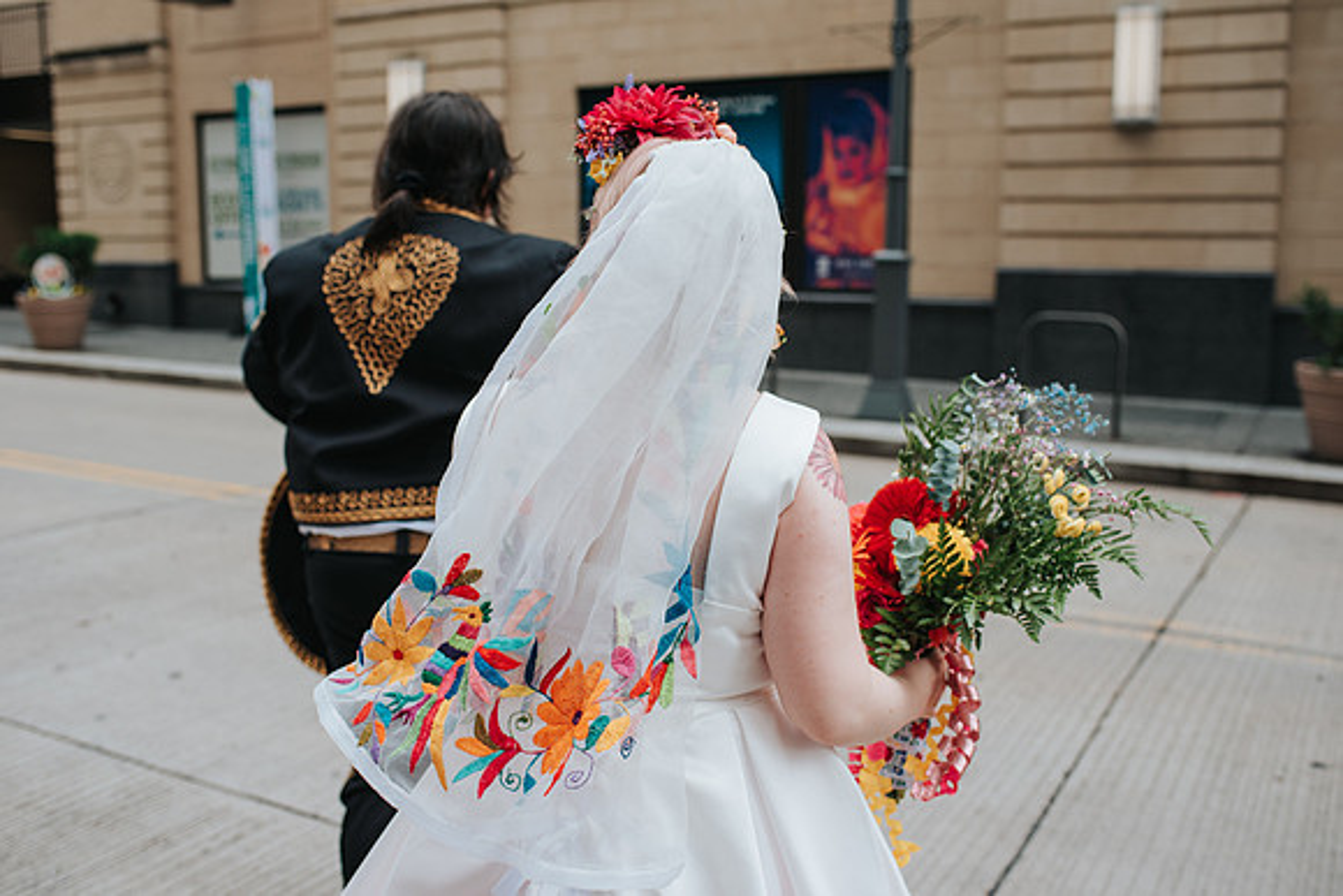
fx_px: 1306
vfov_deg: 37.9
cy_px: 448
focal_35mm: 35
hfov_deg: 54.4
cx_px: 672
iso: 320
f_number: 3.5
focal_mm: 35
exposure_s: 1/1250
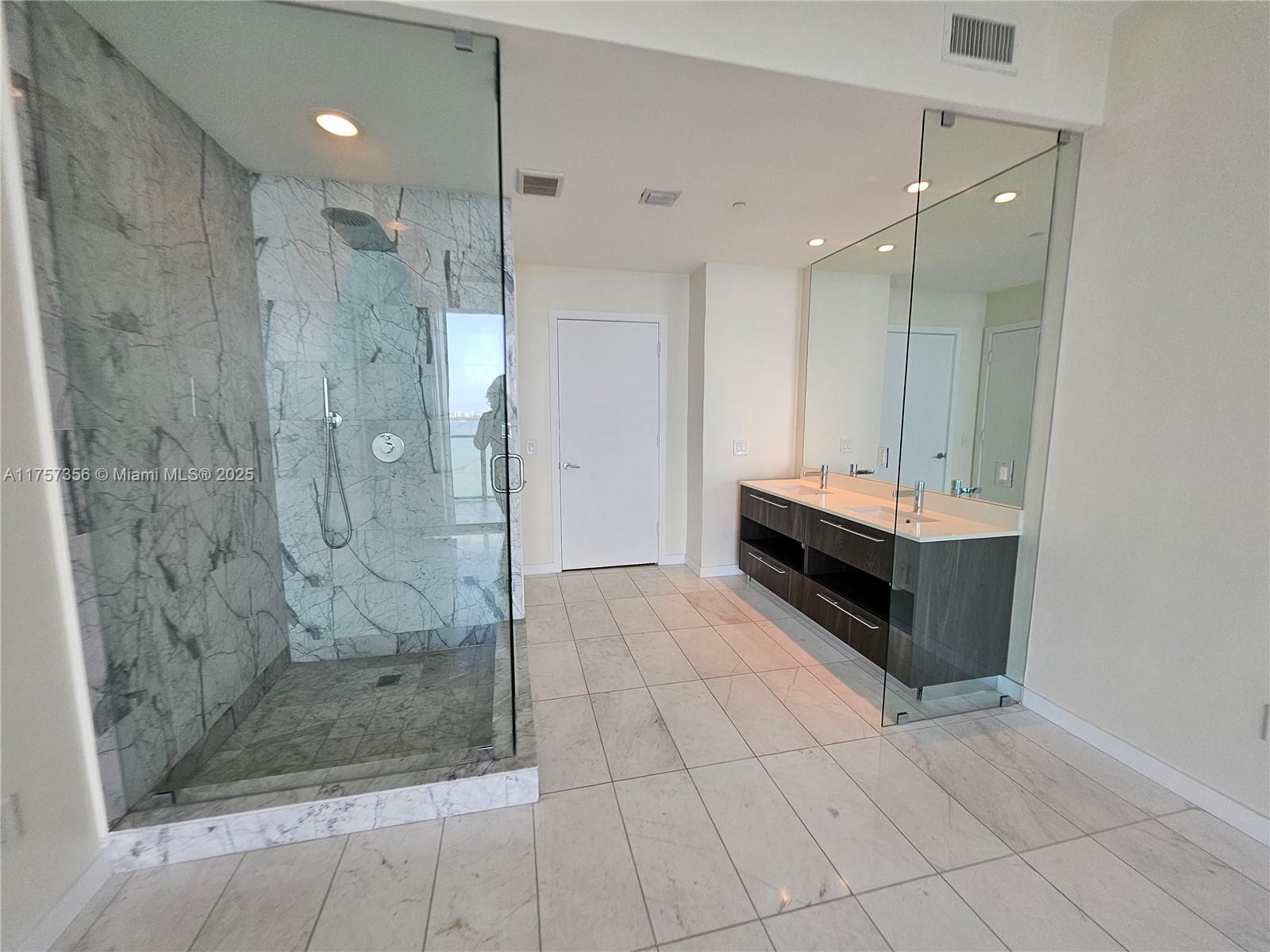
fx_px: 477
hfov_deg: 106.2
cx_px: 635
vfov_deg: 89.9
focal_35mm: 13
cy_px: 476
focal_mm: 1.74
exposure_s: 1/60
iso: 50
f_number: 2.2
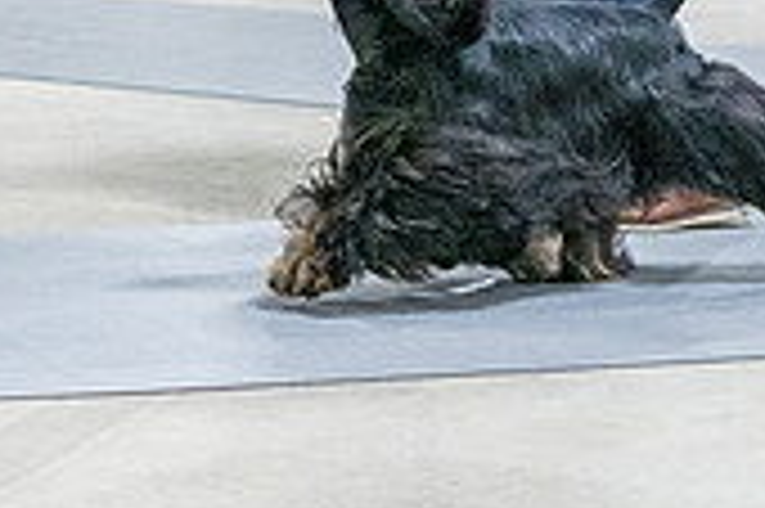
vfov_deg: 5.7
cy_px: -250
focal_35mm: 239
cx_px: 252
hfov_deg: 8.6
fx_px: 5074
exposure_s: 1/320
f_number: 3.2
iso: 6400
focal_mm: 70
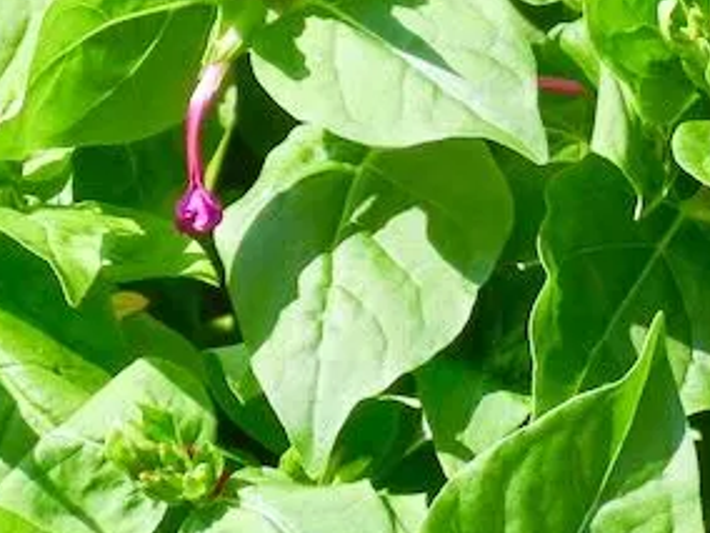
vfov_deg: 2.4
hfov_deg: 3.2
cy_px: 180
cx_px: 962
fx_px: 12860
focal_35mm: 627
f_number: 4.6
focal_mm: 31.4
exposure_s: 1/269
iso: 160
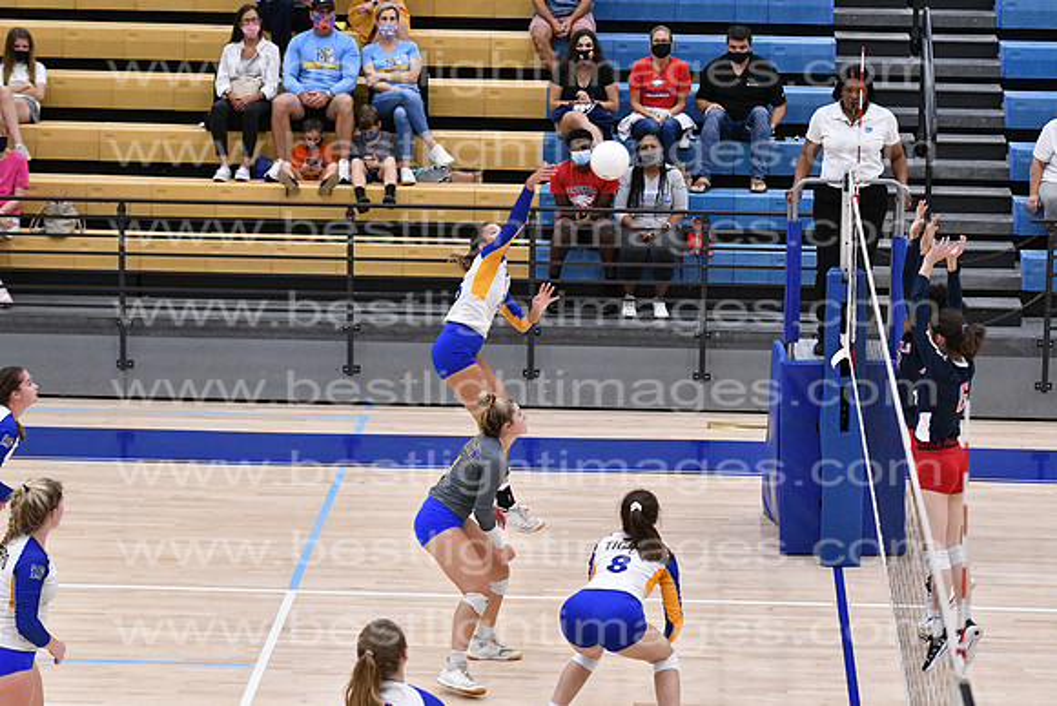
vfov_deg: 10.6
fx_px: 3788
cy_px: 353
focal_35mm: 129
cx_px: 528
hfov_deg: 15.9
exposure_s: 1/1000
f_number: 3.2
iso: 6400
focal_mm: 86
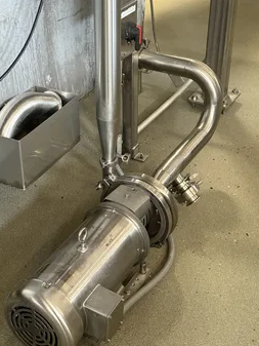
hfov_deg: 25.7
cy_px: 169
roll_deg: +2.0
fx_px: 568
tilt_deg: -32.0
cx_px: 115
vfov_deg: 33.8
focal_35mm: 57
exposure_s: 1/40
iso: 400
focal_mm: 6.76
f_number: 1.78
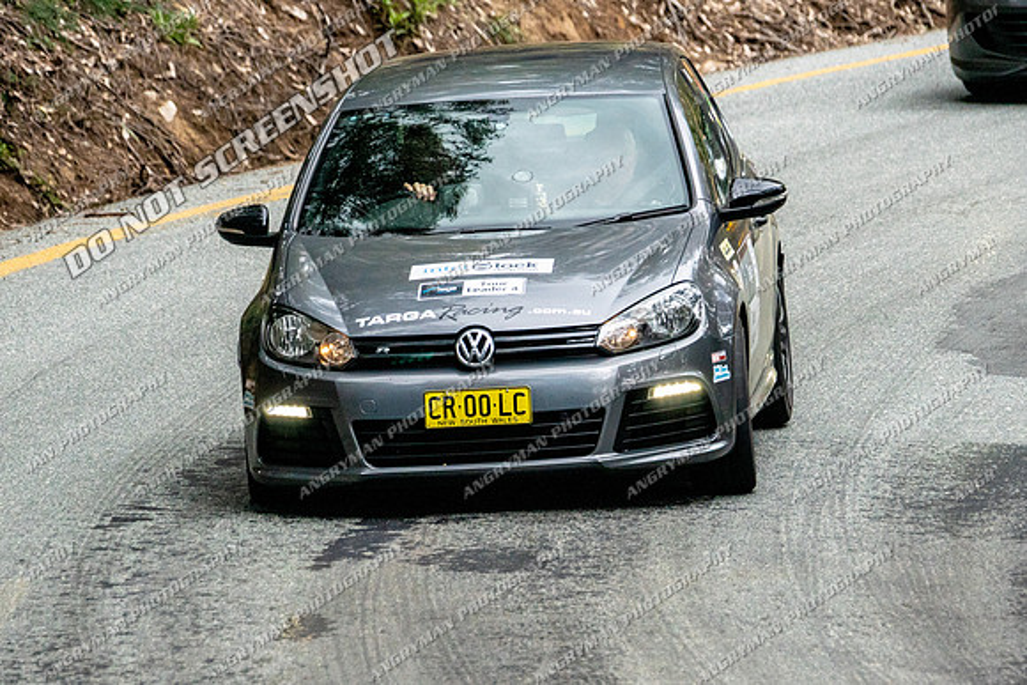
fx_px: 14353
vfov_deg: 2.7
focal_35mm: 503
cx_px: 514
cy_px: 342
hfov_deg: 4.1
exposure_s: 1/640
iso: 1250
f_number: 5.6
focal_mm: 300
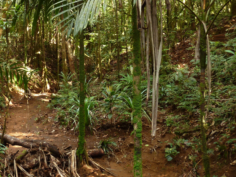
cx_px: 92
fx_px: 327
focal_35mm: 48
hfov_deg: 39.5
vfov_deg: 30.1
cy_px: 64
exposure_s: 1/5
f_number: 3.3
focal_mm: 4.1
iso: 80
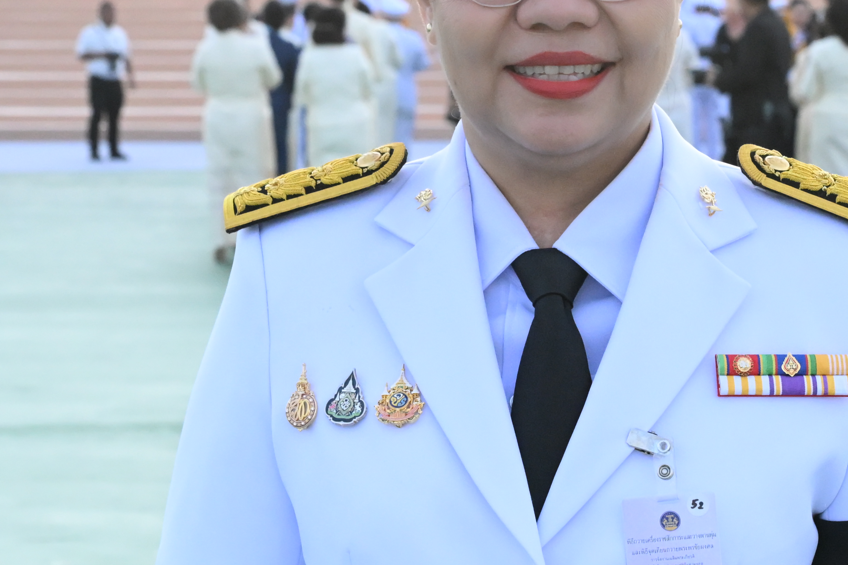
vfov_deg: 12.1
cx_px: 509
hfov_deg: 18.1
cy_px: 245
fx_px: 2661
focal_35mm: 113
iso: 6400
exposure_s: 1/4000
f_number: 7.1
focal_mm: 46
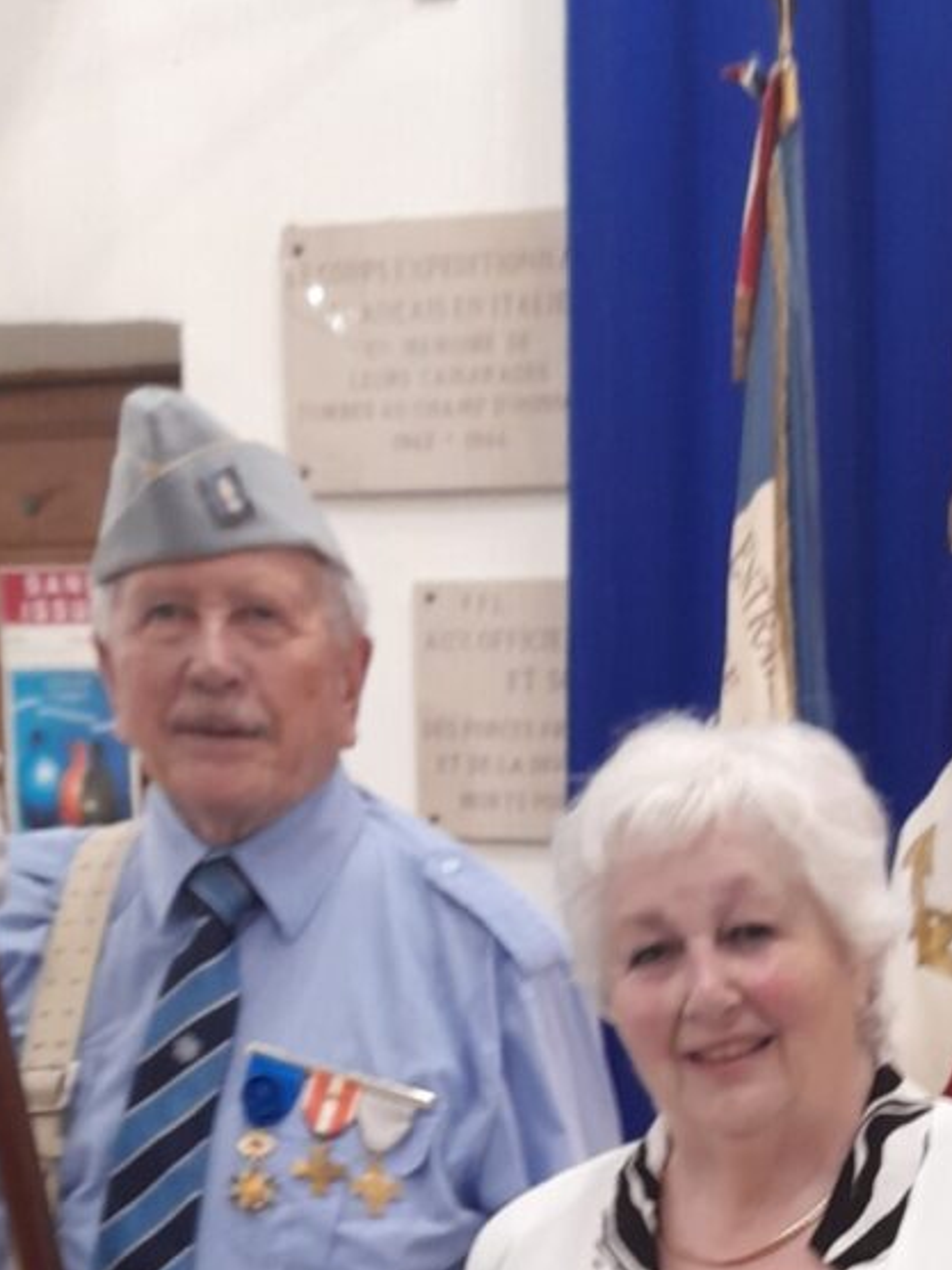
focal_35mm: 64
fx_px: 2347
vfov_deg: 27.3
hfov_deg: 22.1
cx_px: 938
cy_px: 1457
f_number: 2
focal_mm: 4.6
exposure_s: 1/50
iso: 100
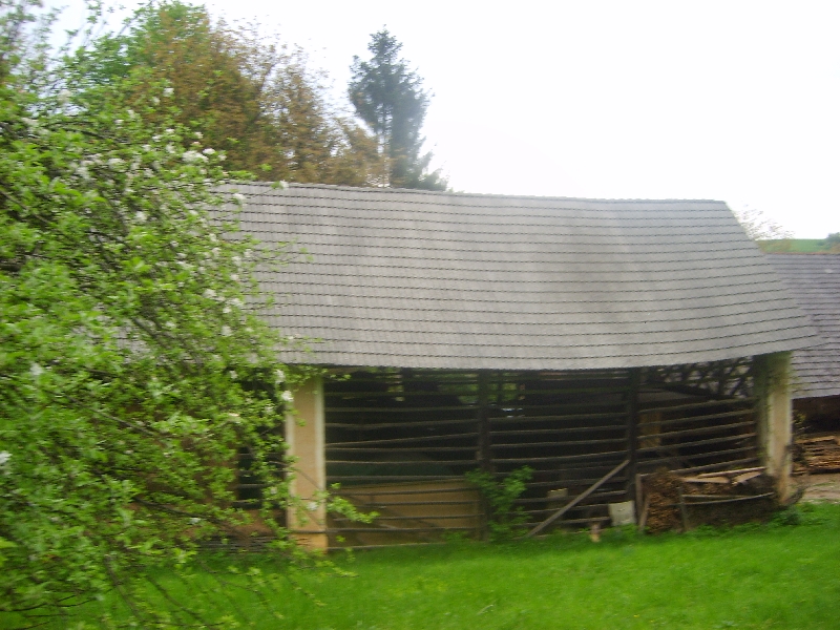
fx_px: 849
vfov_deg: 40.7
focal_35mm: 35
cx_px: 420
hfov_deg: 52.6
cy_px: 315
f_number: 2.8
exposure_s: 1/30
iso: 54
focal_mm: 5.8
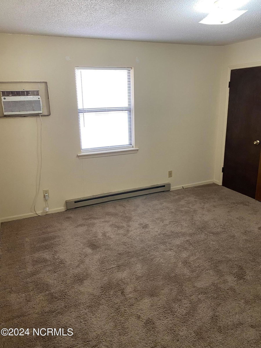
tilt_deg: -15.0
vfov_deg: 67.3
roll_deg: +0.3
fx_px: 261
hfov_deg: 53.1
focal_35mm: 26
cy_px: 174
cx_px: 130
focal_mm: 4.25
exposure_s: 1/60
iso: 125
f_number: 1.8
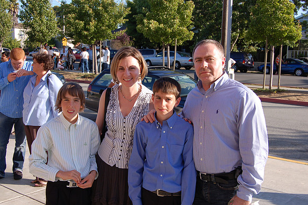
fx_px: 385
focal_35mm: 45
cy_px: 102
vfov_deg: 29.8
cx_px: 154
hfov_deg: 43.6
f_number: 8
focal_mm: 30
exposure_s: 1/200
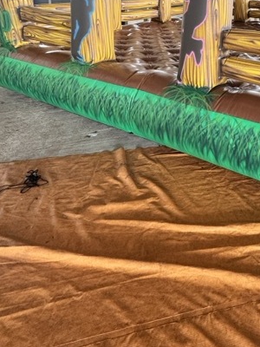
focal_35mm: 28
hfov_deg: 46.4
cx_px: 218
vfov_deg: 54.7
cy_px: 31
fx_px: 280
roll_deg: -1.0
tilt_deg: -10.2
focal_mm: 2.22
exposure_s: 1/99
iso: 160
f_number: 2.2
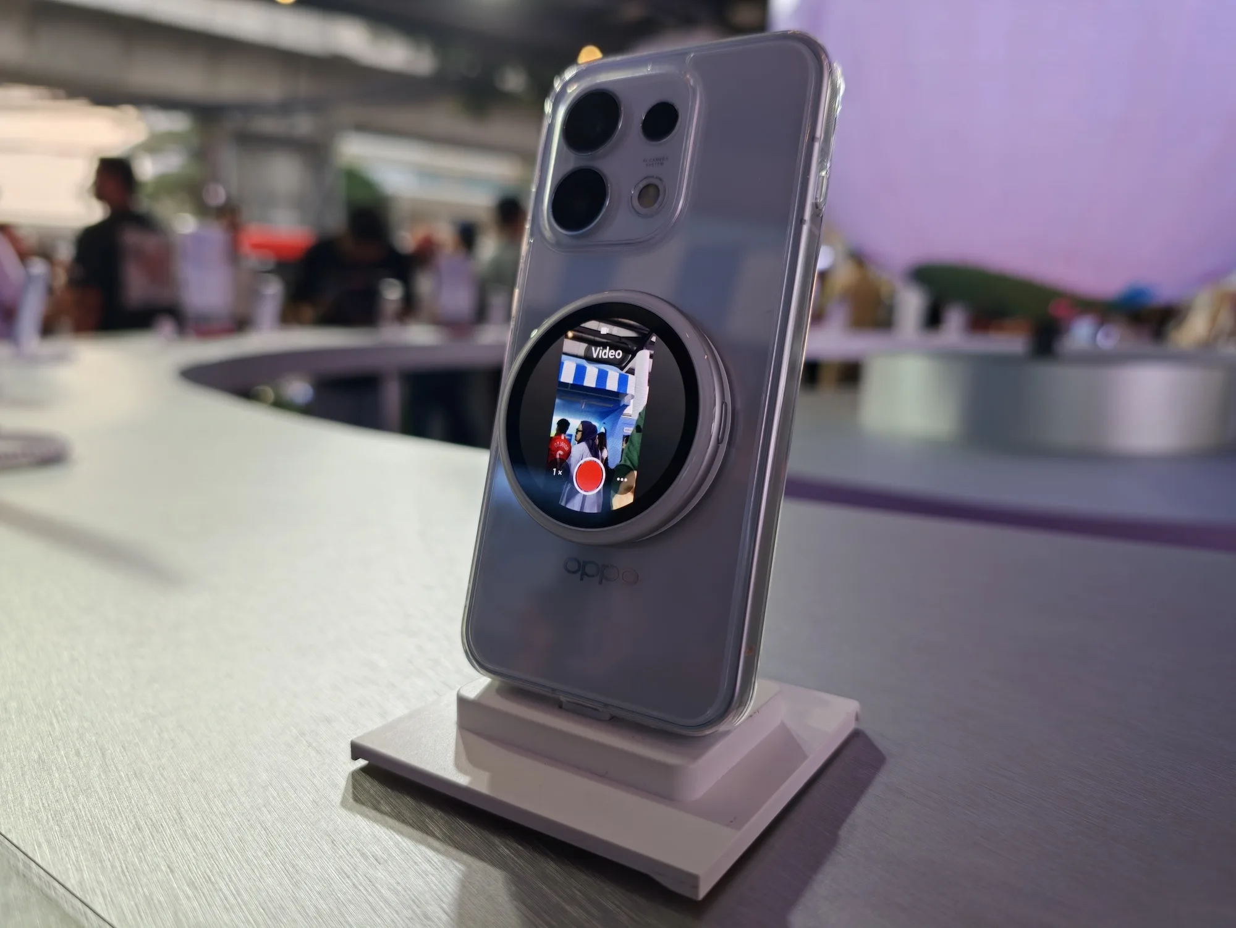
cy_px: 464
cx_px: 618
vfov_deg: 58.9
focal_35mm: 23
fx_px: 822
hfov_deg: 73.9
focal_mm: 7.73
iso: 125
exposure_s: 1/100
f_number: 1.5
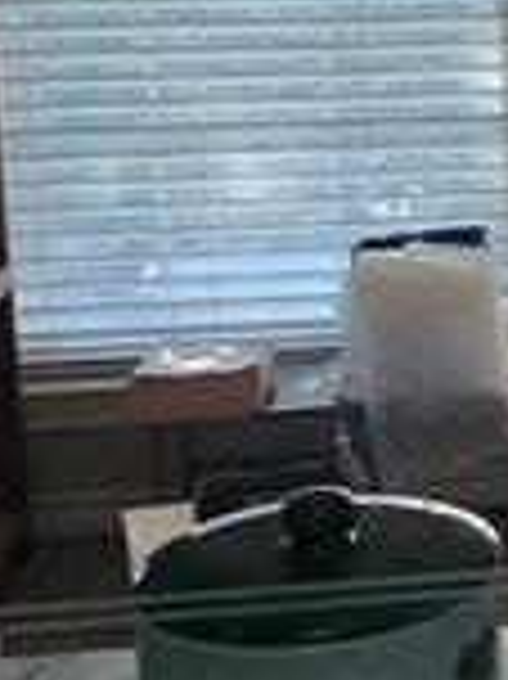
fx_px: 2293
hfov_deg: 11.6
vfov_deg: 16.7
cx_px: 962
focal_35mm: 117
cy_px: 153
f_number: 1.8
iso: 1000
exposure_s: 1/120
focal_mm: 5.54
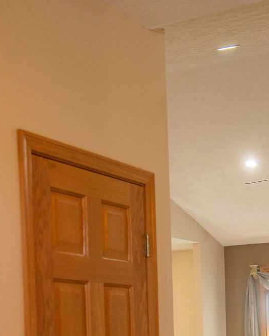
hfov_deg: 19.9
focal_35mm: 76
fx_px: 757
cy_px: 380
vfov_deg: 23.4
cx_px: 229
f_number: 2.5
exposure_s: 1/400
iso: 640
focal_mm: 35
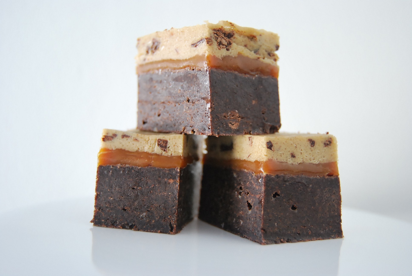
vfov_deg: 29.9
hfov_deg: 43.6
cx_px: 206
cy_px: 138
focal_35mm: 45
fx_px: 516
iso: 800
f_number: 4.2
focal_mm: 30
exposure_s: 1/100
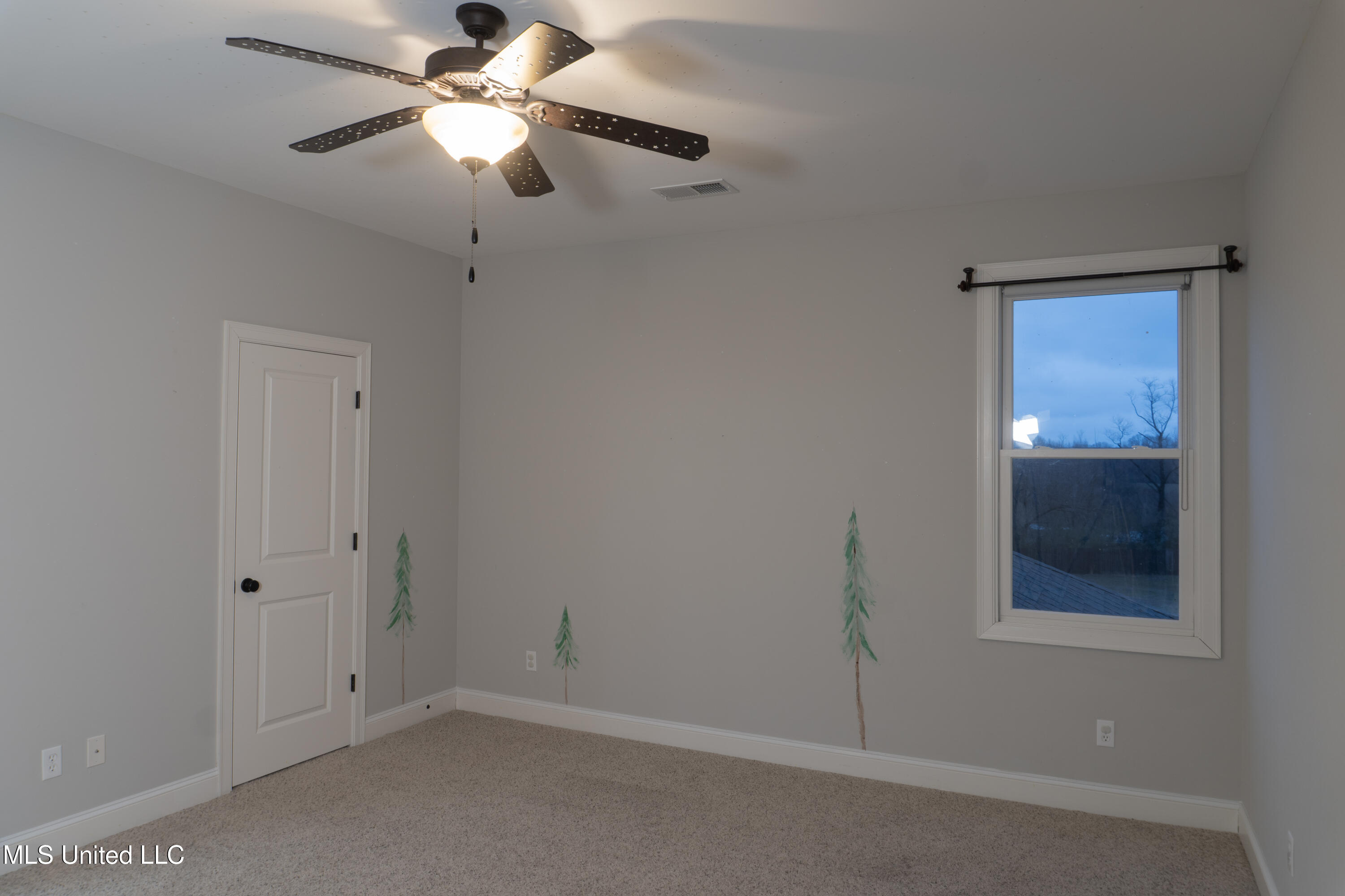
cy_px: 448
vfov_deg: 53.1
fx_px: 897
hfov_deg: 73.7
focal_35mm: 24
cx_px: 672
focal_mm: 16
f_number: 8
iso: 100
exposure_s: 1/1.67
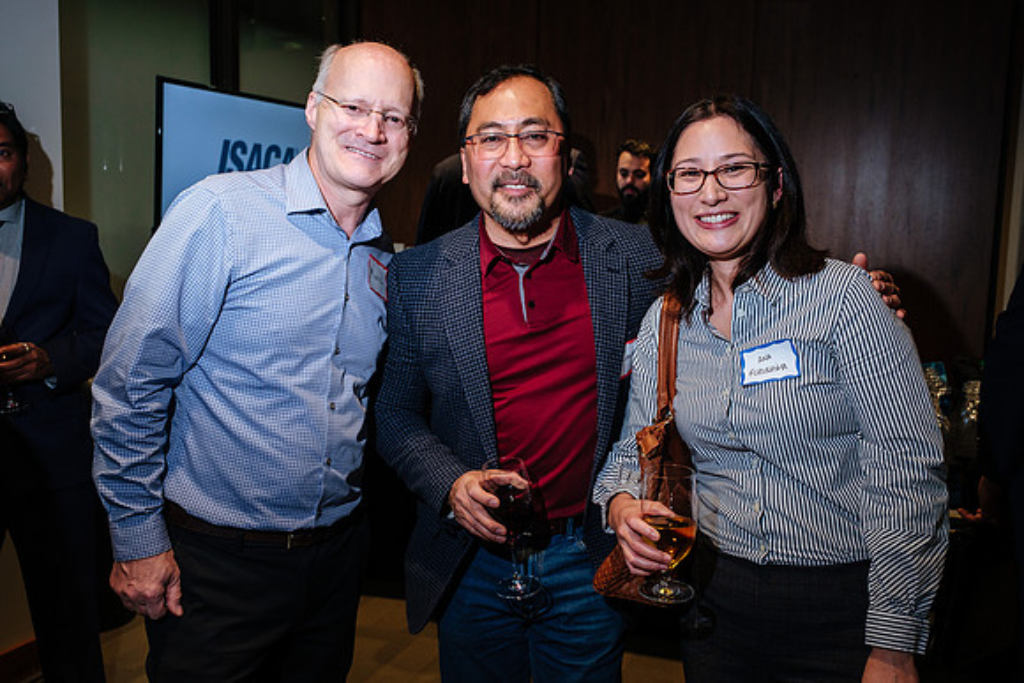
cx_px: 511
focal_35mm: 34
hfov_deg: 55.3
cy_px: 367
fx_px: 977
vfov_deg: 38.5
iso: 640
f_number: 4
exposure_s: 1/100
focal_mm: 21.3
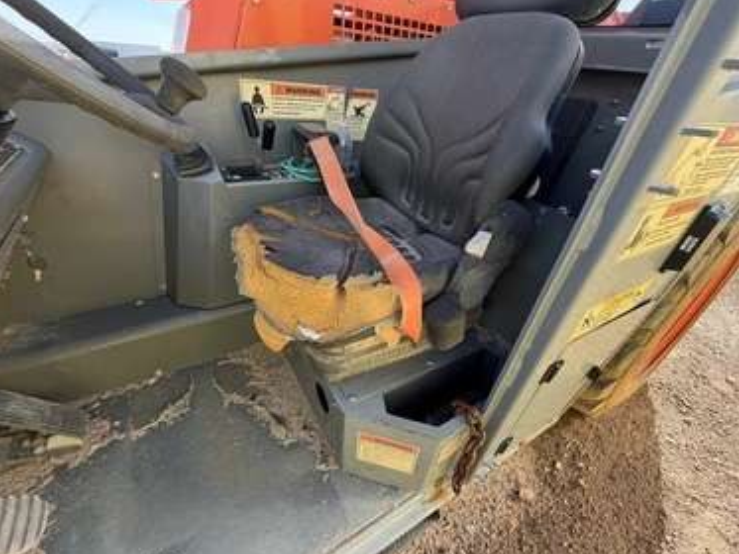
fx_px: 320
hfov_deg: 98.1
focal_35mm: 15
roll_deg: -4.0
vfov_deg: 81.7
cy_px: 291
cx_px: 376
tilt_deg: -34.4
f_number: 2.2
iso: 40
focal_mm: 2.22
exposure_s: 1/173
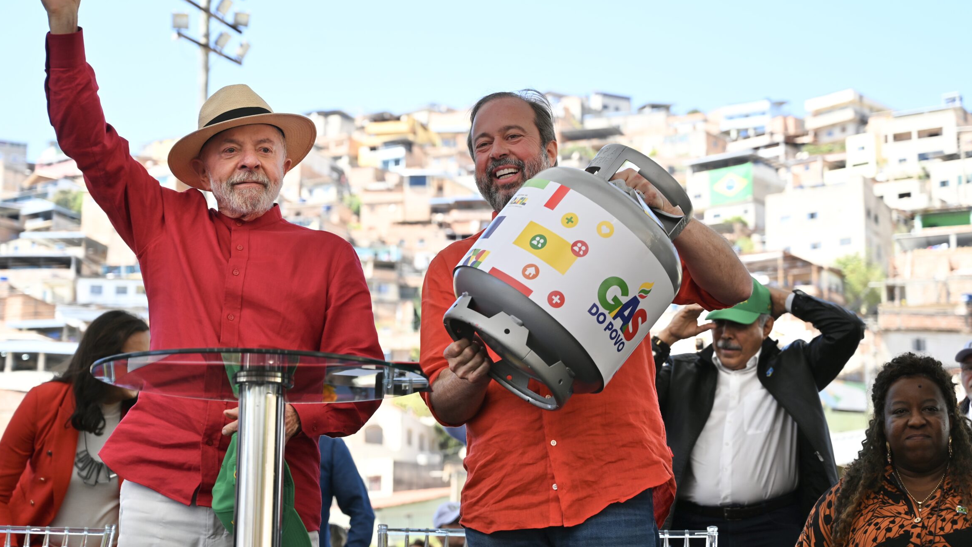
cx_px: 468
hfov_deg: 31.4
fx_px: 1727
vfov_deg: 18.0
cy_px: 240
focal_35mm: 67
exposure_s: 1/200
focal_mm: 58
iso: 100
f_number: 4
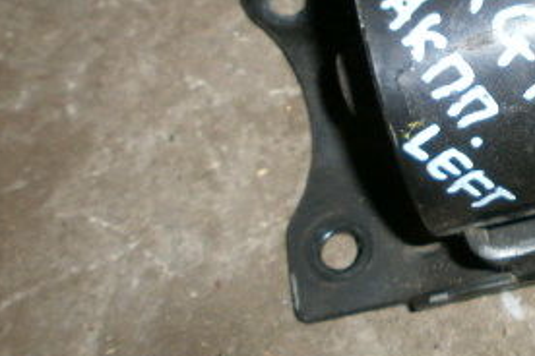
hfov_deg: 30.0
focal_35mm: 65
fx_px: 966
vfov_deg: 20.7
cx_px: 450
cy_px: 75
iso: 125
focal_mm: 4.8
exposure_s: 1/30
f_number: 2.9
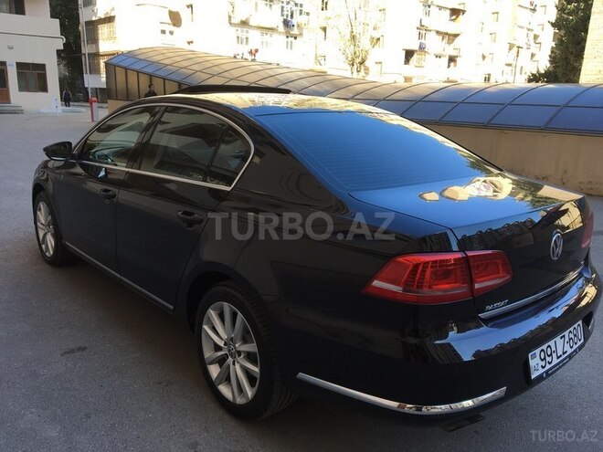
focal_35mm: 29
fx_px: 505
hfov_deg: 61.7
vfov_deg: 48.2
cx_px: 302
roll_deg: -1.9
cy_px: 226
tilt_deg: -12.7
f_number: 2.2
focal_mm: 4.15
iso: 25
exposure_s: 1/292
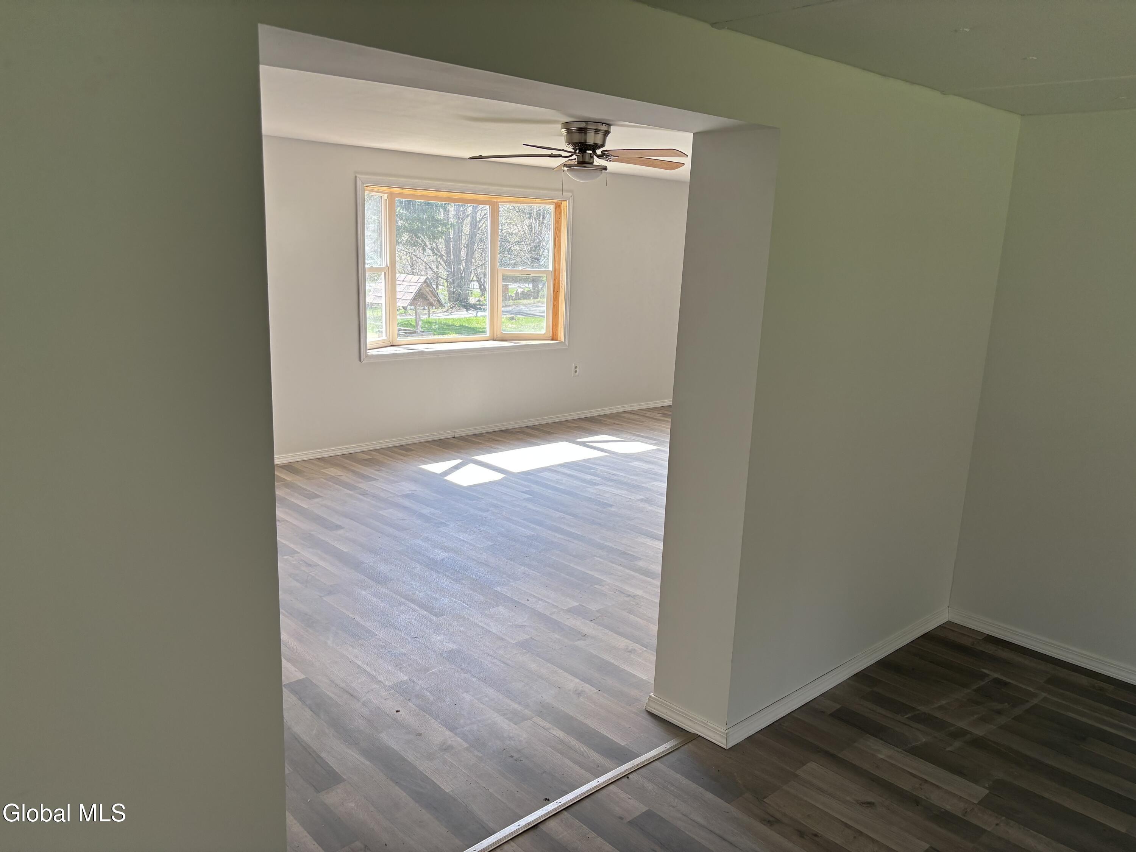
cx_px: 568
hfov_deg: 67.3
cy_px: 426
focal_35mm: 26
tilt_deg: -12.6
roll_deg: -2.5
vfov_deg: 53.1
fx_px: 853
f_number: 1.6
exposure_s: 1/121
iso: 40
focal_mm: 5.96
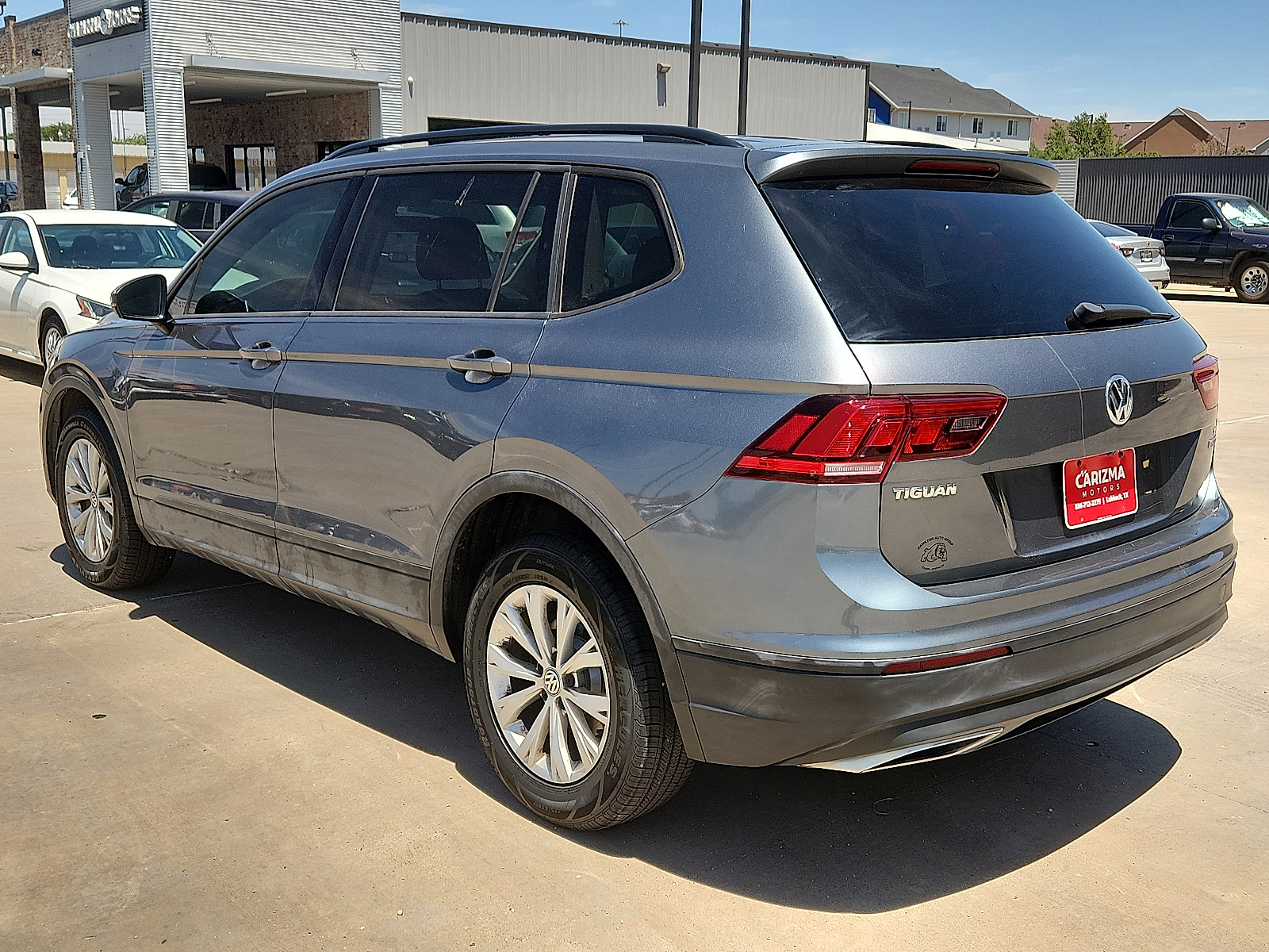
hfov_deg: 73.9
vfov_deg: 58.9
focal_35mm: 23
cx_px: 634
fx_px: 843
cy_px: 476
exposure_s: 1/1429
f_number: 1.8
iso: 50
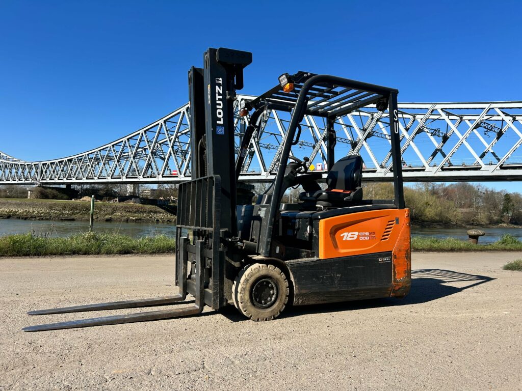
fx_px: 392
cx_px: 261
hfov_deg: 67.3
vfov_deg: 53.1
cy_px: 196
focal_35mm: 26
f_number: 1.5
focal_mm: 5.7
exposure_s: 1/4831
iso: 50
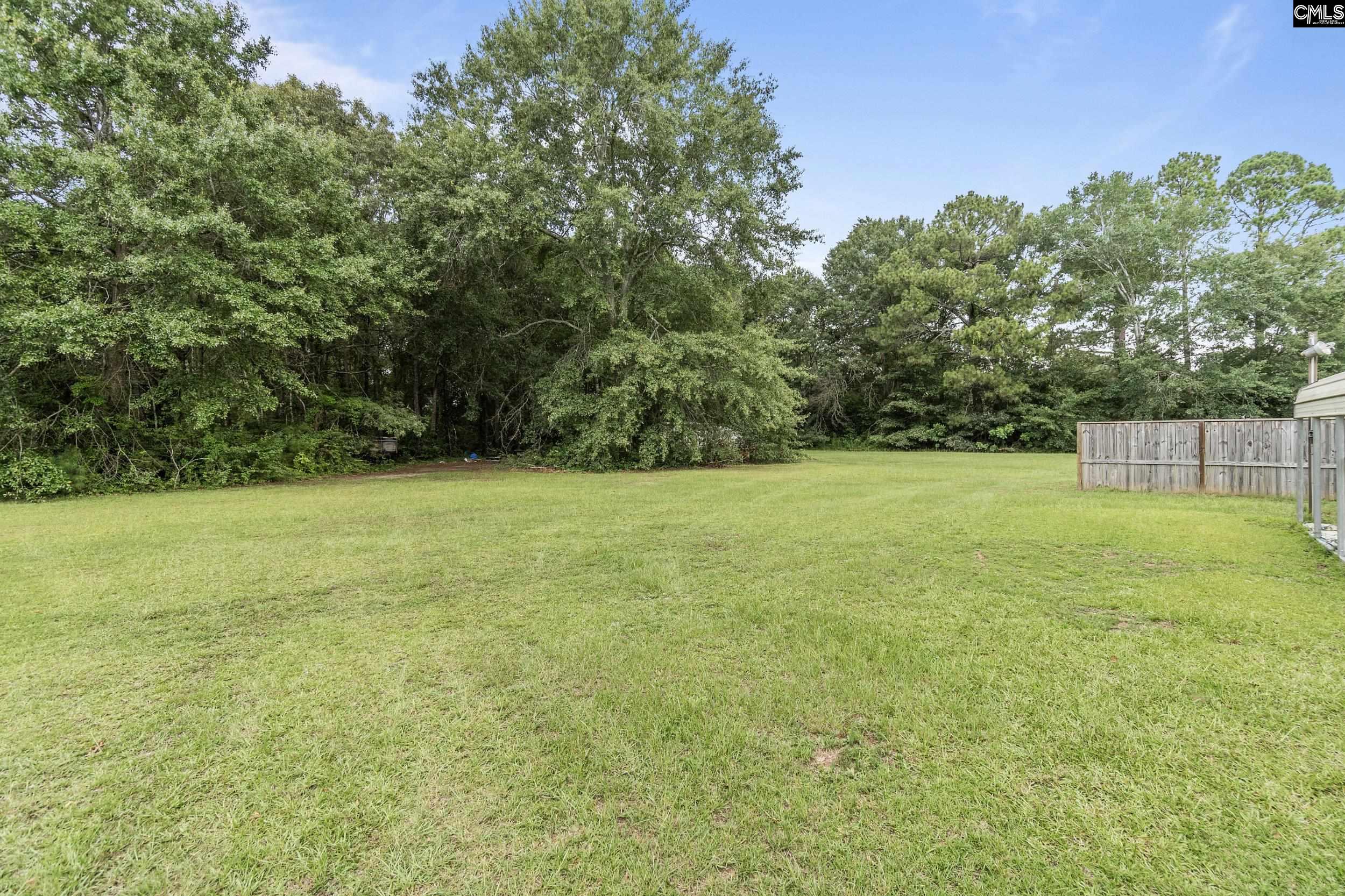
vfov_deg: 77.3
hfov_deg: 100.4
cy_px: 448
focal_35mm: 15
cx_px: 672
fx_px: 560
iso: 250
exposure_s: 1/80
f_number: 5.6
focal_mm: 10
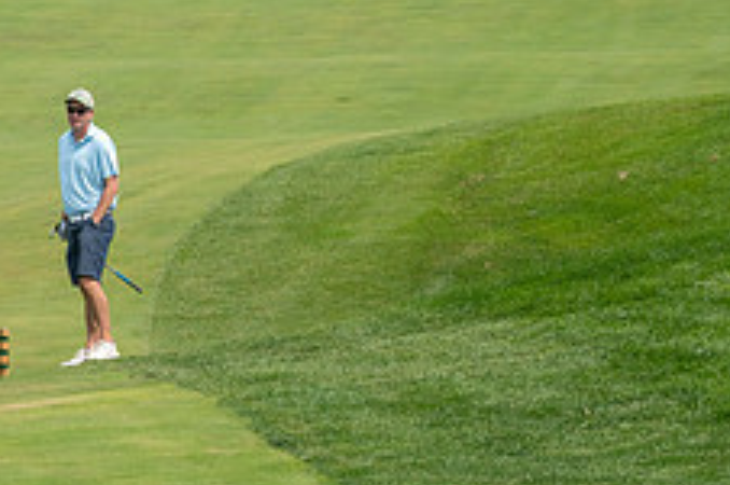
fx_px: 11319
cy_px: 199
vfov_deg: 2.5
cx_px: -132
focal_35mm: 559
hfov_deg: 3.7
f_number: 5
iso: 250
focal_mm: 200
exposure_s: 1/2000
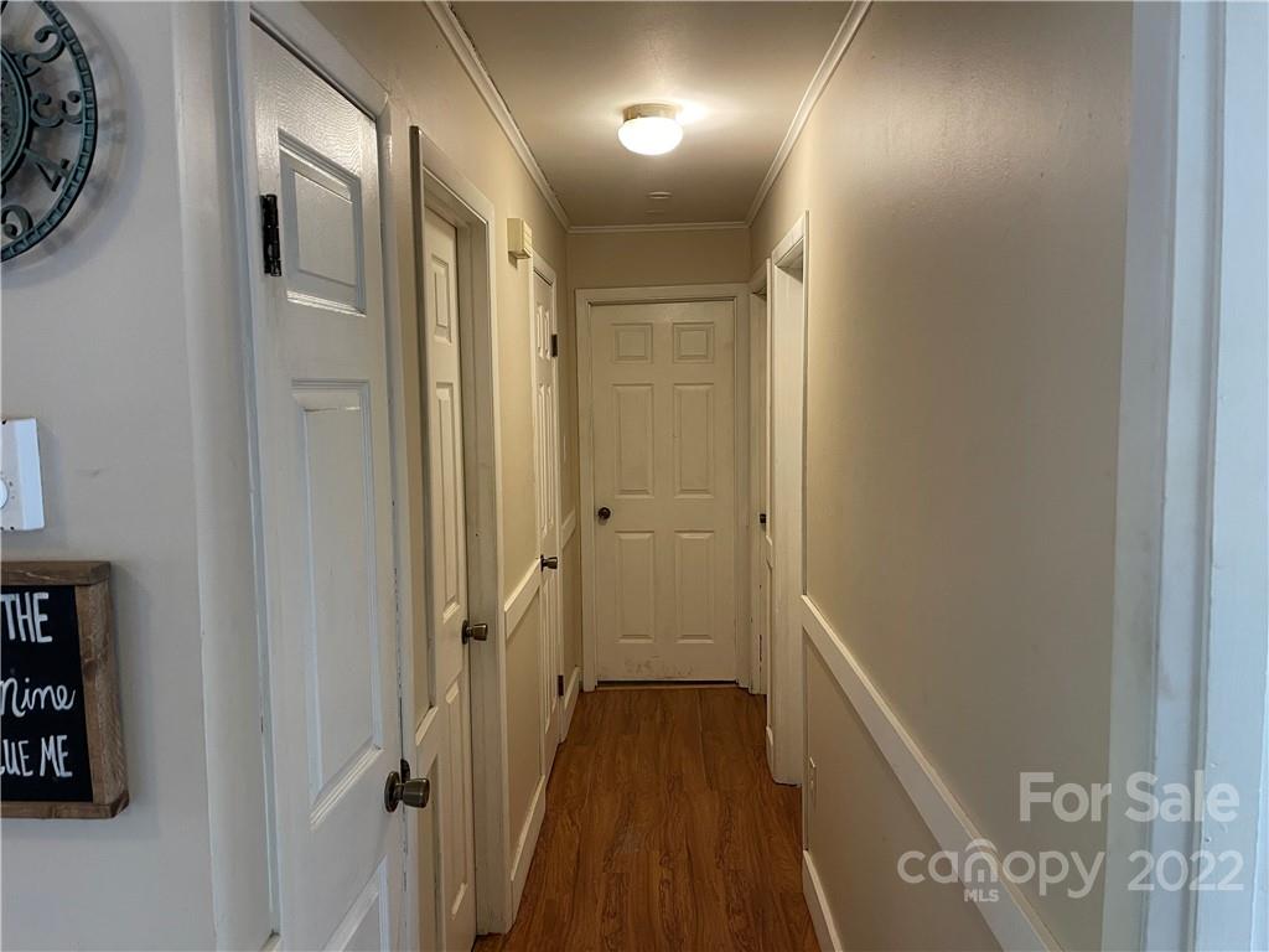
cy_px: 476
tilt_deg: -5.7
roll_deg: +1.2
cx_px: 634
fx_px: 953
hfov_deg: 67.3
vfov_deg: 53.1
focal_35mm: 26
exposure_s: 1/60
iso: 160
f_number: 1.6
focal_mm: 5.1
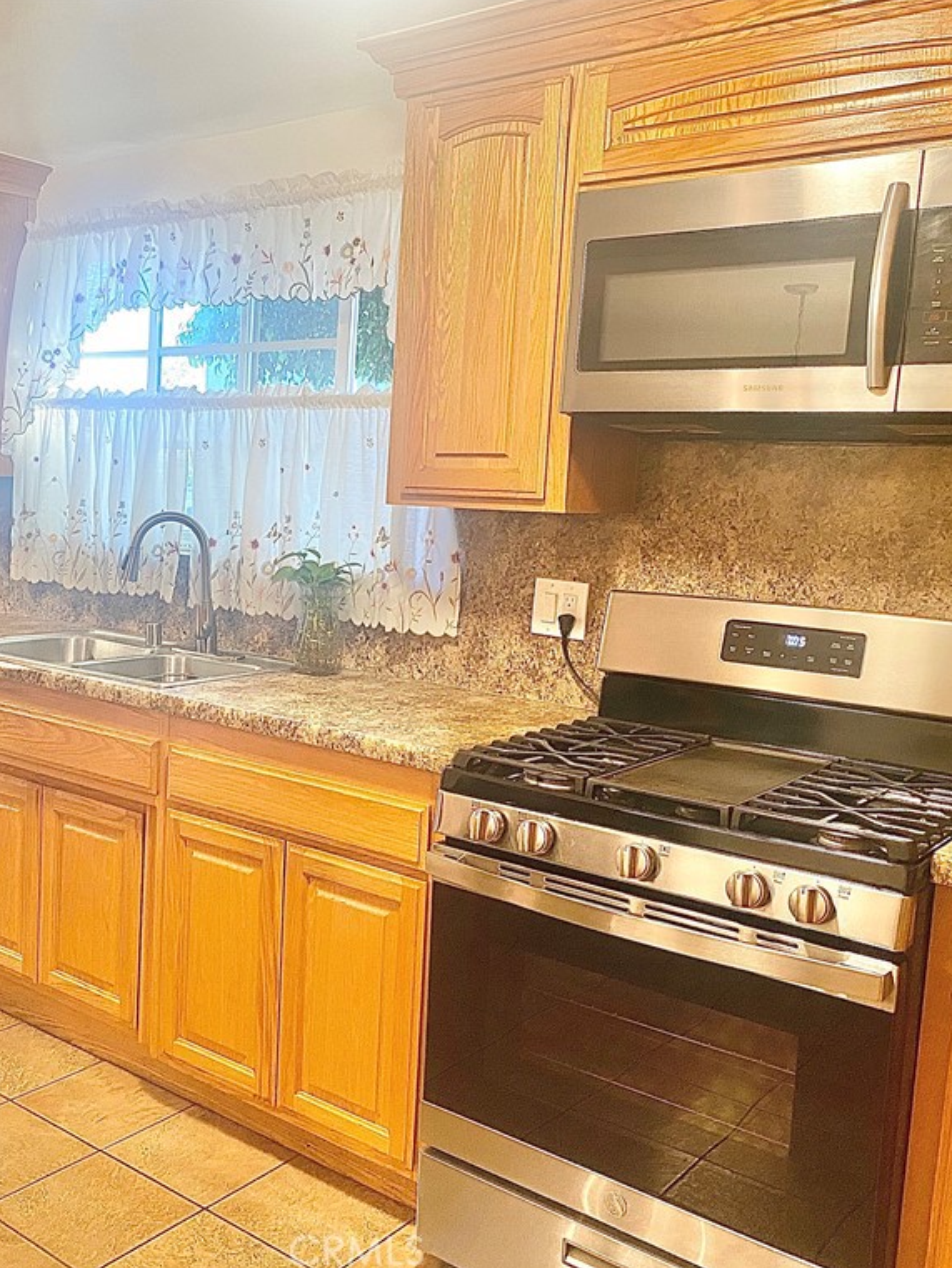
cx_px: 237
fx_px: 1283
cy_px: 635
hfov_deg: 39.6
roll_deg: -2.3
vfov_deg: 52.6
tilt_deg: -7.8
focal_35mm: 35
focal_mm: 4.25
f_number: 1.8
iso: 160
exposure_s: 1/60
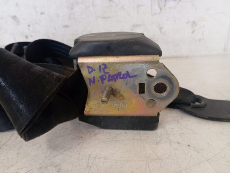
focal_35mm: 28
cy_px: 86
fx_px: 186
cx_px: 115
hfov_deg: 63.4
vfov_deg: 49.9
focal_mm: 4.22
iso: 393
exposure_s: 1/33.3
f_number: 1.8
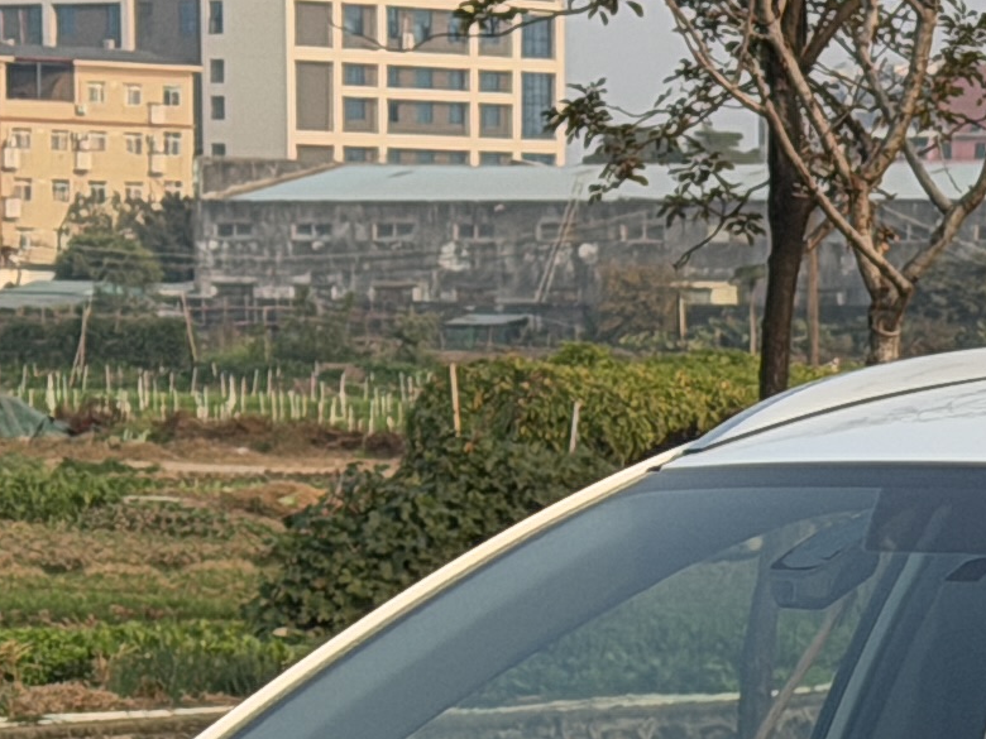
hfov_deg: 8.0
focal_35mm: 248
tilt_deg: -9.8
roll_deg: -0.6
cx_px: 932
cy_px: 1458
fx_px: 7064
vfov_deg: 5.9
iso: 64
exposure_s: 1/2208
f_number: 1.78
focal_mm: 6.76
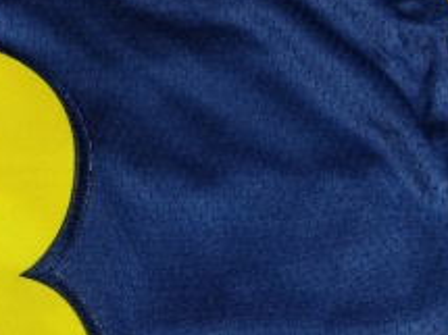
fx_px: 1203
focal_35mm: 93
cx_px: -31
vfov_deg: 14.8
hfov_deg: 20.2
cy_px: 495
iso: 125
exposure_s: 1/100
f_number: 1.9
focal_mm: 5.3
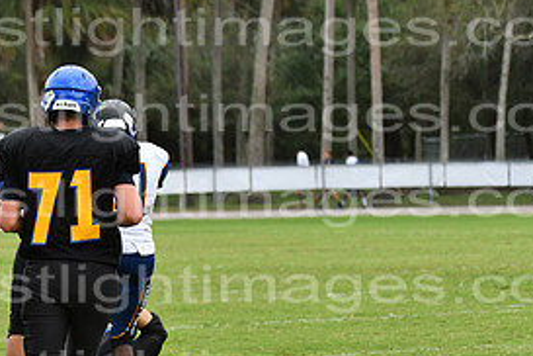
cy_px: 332
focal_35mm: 446
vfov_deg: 3.1
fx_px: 6603
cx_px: 172
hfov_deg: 4.6
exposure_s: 1/1600
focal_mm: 140
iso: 800
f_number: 3.5
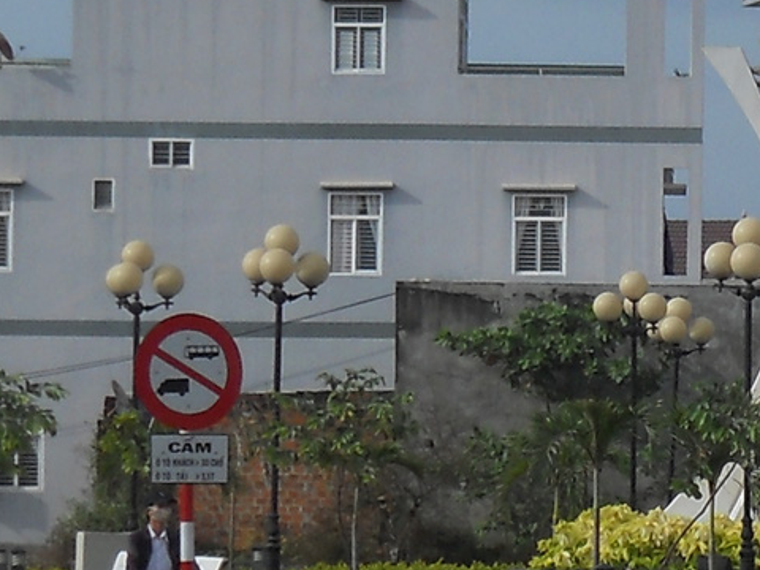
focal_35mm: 275
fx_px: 6038
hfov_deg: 7.1
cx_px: 1183
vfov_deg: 5.4
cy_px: 49
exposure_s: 1/320
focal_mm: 10.84
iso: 80
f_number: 7.1
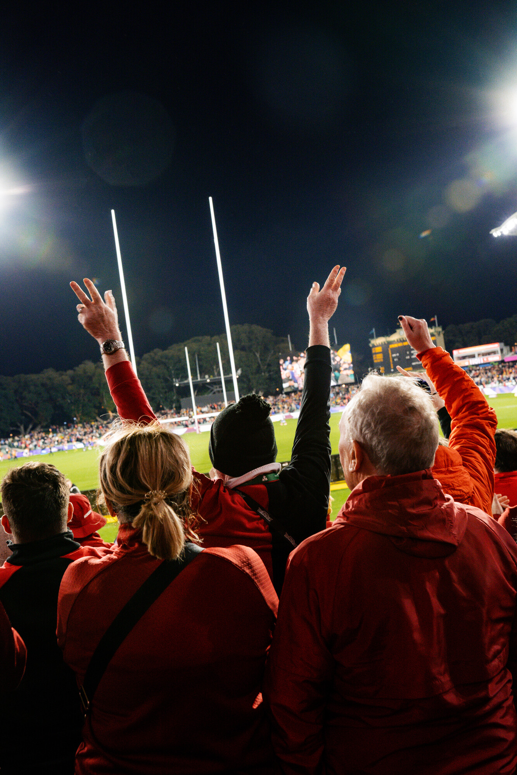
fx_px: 819
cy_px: 388
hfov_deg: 35.0
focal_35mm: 38
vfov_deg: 50.7
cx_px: 258
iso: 2500
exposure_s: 1/160
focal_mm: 38
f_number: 6.3
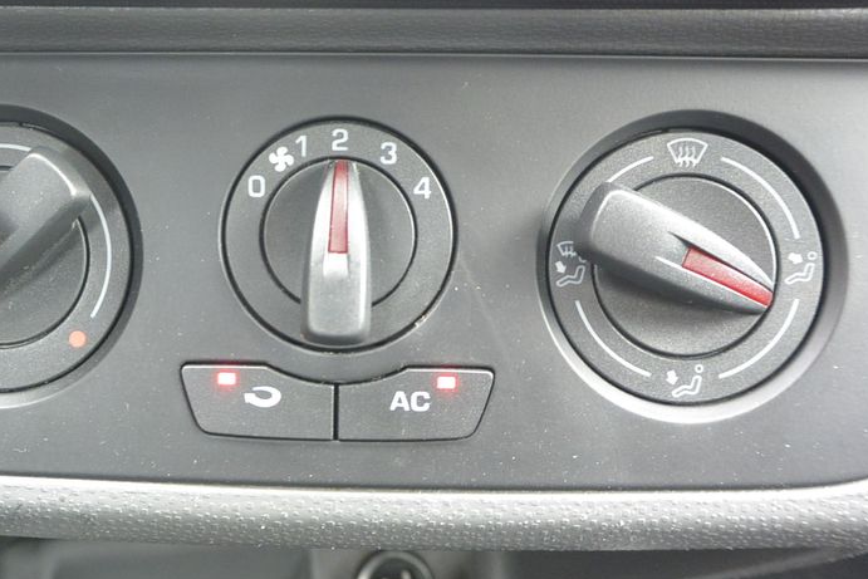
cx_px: 320
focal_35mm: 40
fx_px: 965
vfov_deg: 33.4
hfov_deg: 48.0
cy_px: 258
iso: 800
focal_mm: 10
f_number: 3.5
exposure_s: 1/60
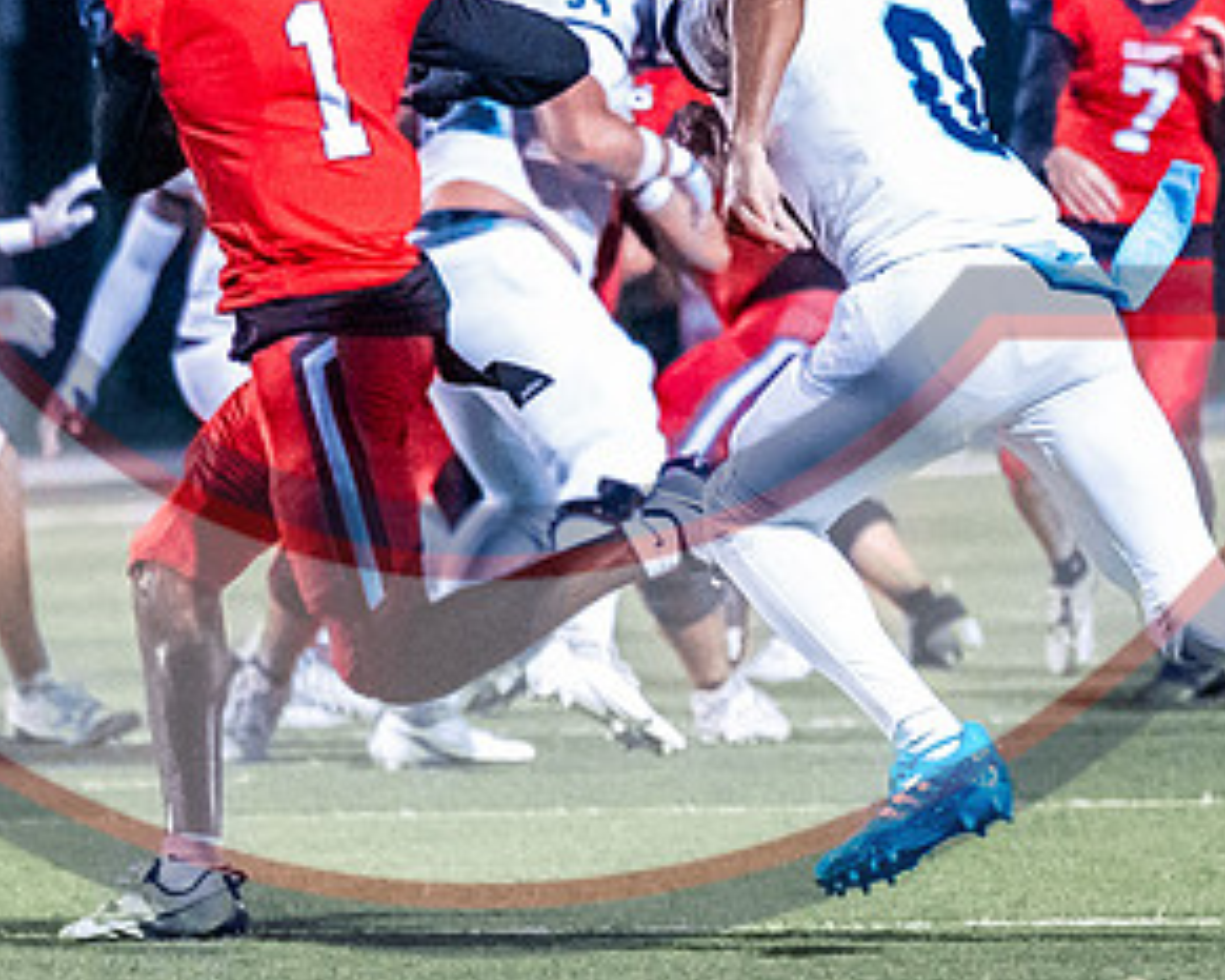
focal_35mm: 489
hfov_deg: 4.0
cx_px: 465
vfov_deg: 3.2
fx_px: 17735
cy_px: 558
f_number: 2.8
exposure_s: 1/1600
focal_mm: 96
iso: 14400
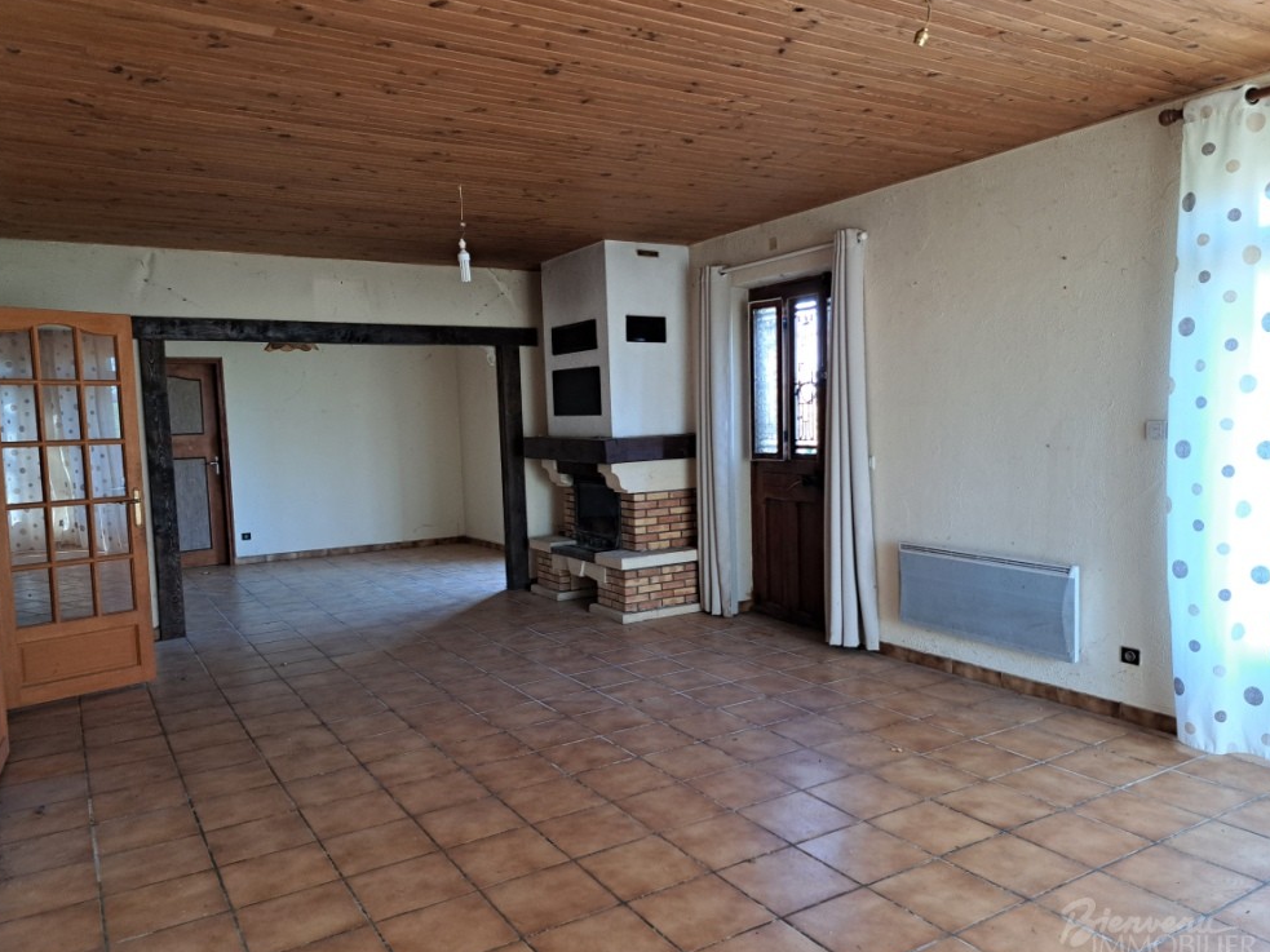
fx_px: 917
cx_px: 621
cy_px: 487
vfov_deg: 54.9
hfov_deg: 69.4
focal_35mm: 25
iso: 160
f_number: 1.8
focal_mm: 5.23
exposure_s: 1/25
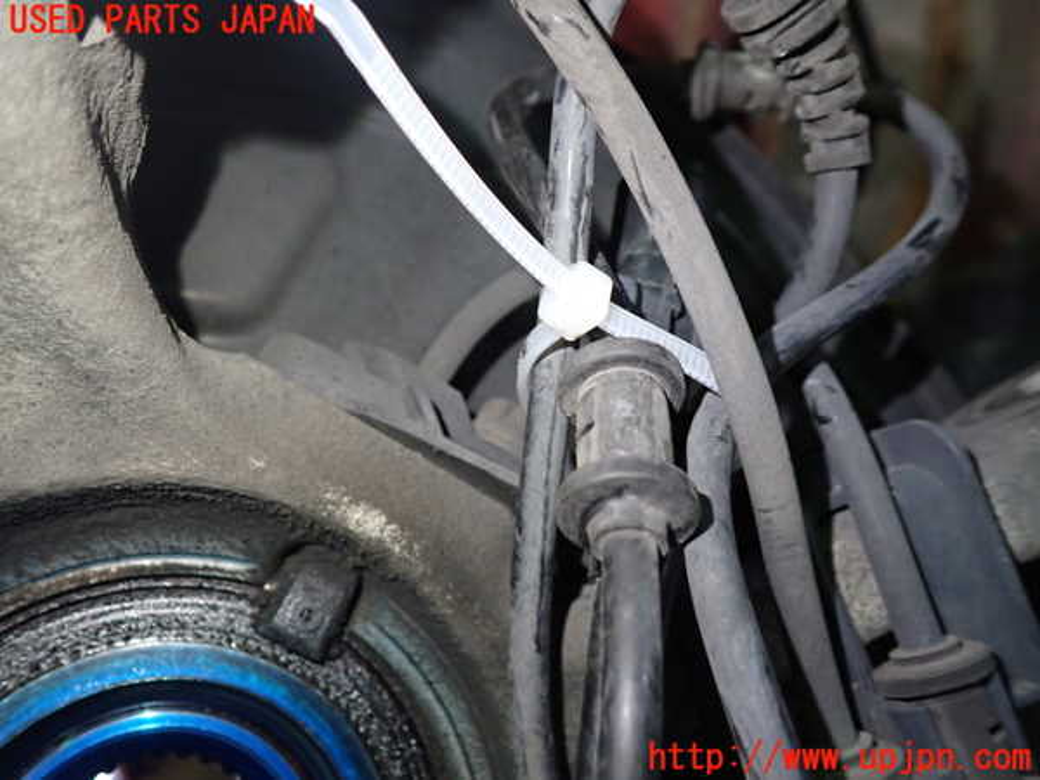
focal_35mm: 30
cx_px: 520
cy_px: 390
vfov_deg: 46.8
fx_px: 901
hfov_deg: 60.0
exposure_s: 1/30
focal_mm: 5.4
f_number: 2.3
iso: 400
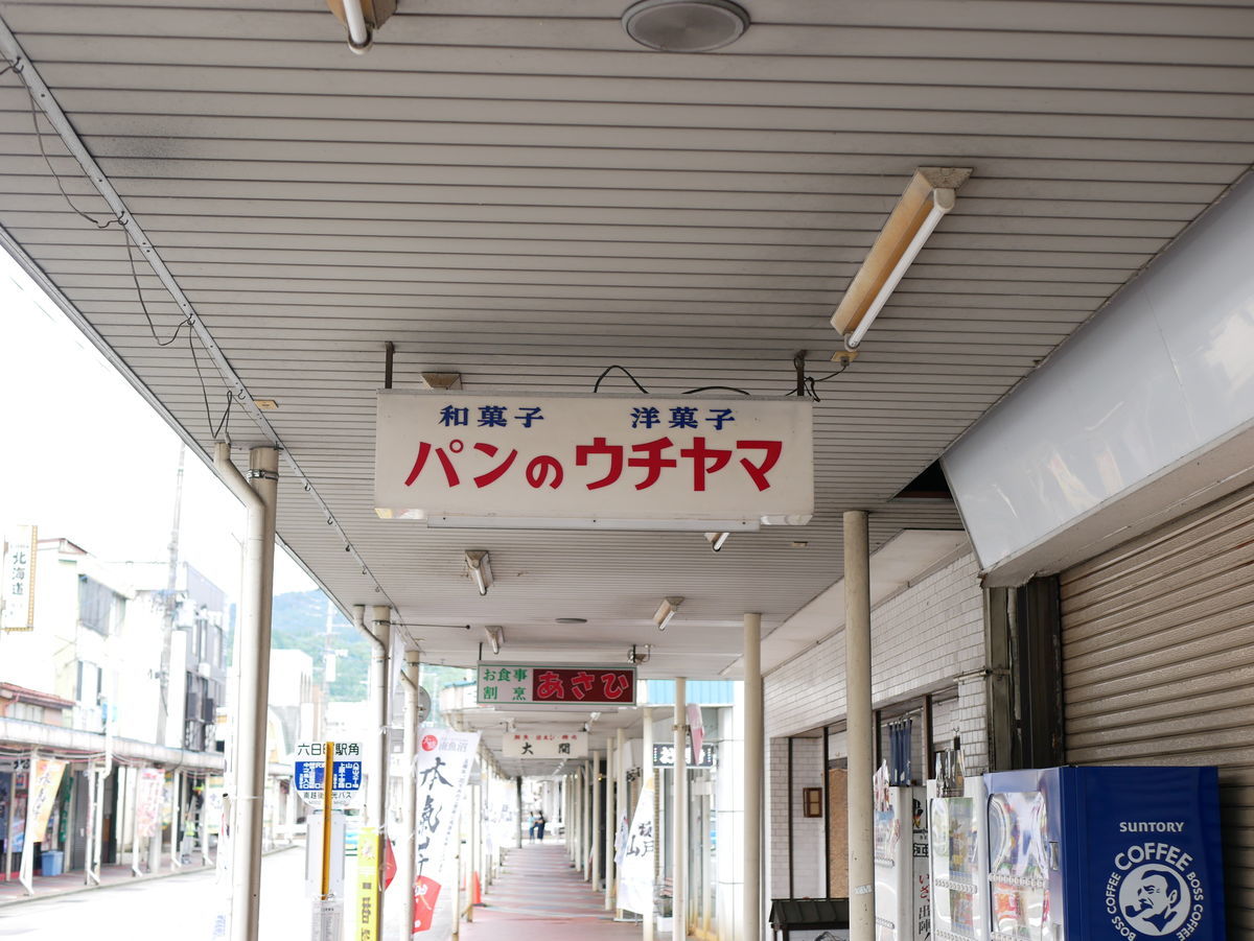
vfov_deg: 29.1
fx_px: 1812
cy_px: 470
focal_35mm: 50
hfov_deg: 38.2
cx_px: 627
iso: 200
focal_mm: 25
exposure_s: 1/250
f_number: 2.8
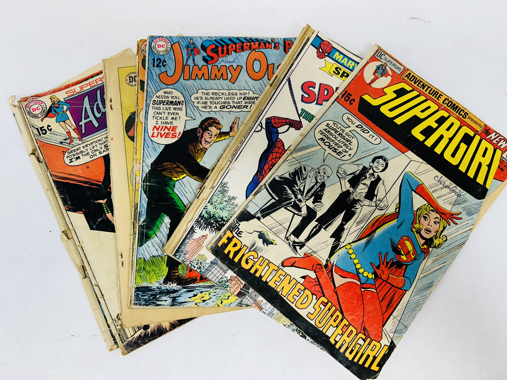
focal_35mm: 26
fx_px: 381
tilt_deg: -77.0
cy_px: 190
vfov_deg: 53.1
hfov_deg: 67.3
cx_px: 254
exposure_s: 1/203
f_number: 1.5
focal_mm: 5.7
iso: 40
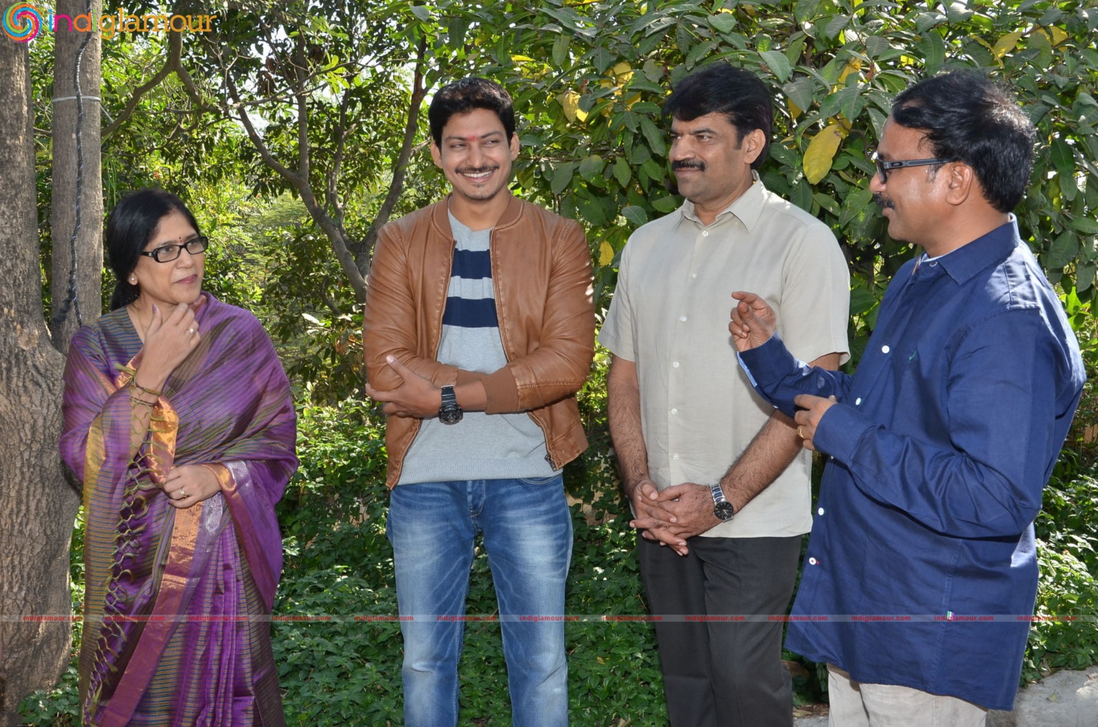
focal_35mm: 38
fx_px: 1141
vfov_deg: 35.3
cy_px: 364
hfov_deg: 51.4
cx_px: 549
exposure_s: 1/125
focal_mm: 25
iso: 320
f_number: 7.1
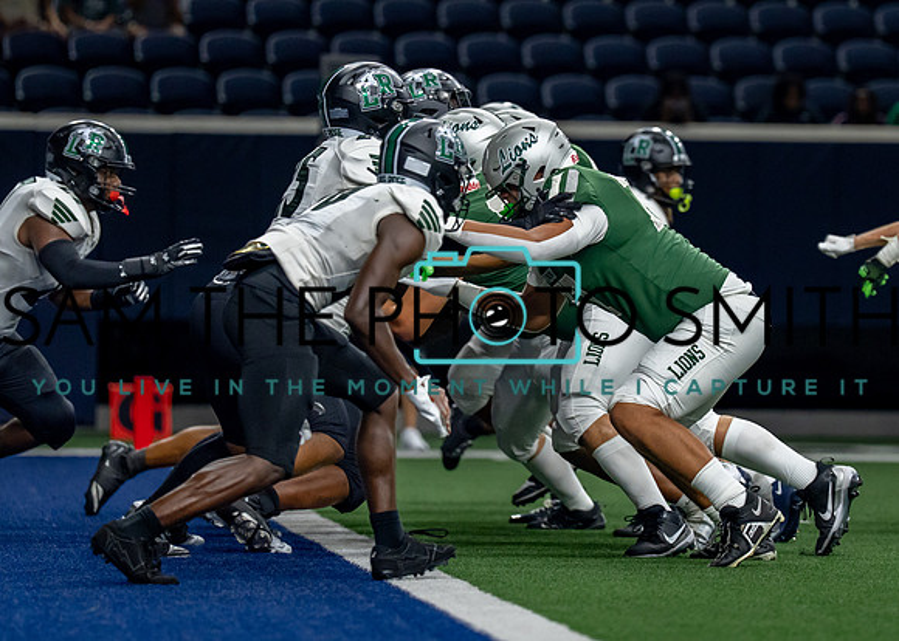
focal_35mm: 343
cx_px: 636
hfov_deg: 5.9
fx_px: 8767
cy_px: 265
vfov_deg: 4.2
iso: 1600
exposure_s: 1/1000
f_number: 2.8
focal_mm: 173
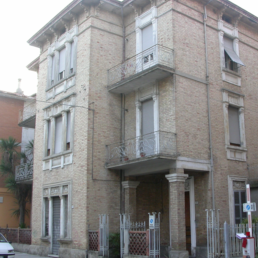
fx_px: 379
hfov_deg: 37.3
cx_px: 164
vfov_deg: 37.6
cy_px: 129
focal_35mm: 45
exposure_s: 1/69.8
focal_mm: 7.85
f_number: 3.7
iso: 100
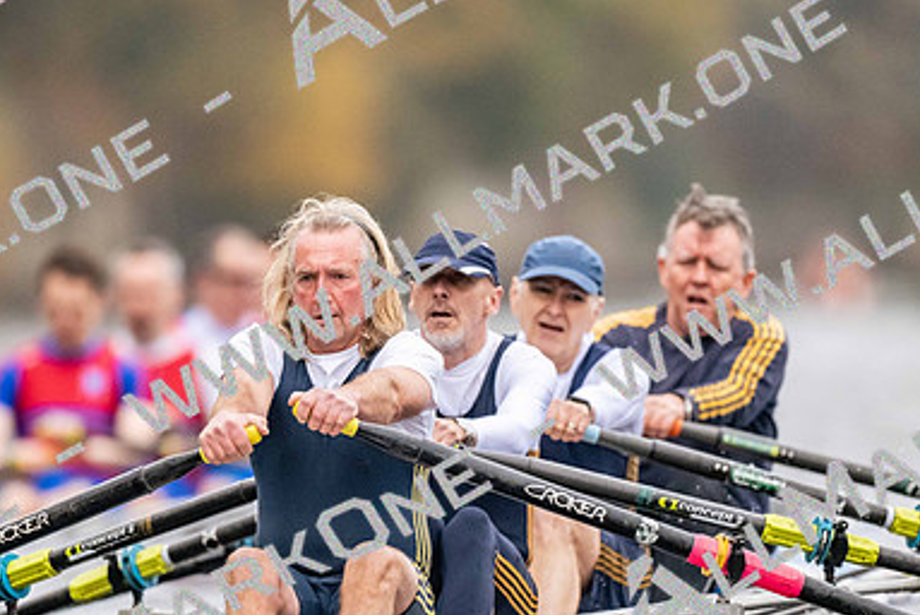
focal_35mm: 908
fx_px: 23221
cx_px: 420
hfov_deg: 2.3
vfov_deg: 1.5
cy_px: 441
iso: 4500
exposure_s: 1/2500
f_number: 4
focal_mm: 600
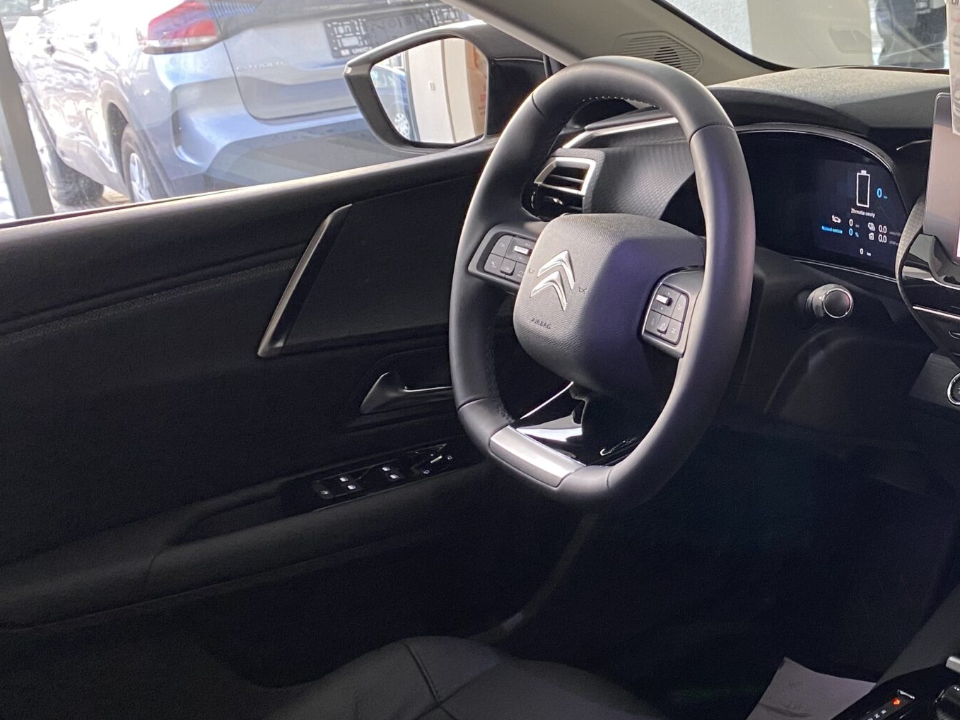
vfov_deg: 29.7
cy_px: 349
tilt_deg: -20.9
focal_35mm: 49
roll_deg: +4.2
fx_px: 1359
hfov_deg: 36.1
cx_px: 896
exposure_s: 1/60
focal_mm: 4.25
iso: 125
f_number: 1.8
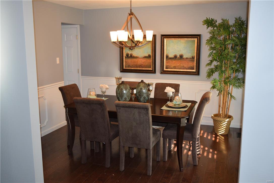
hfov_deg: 53.1
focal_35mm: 36
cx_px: 137
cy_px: 92
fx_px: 274
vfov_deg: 36.9
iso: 800
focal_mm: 24
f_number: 4.5
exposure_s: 1/80
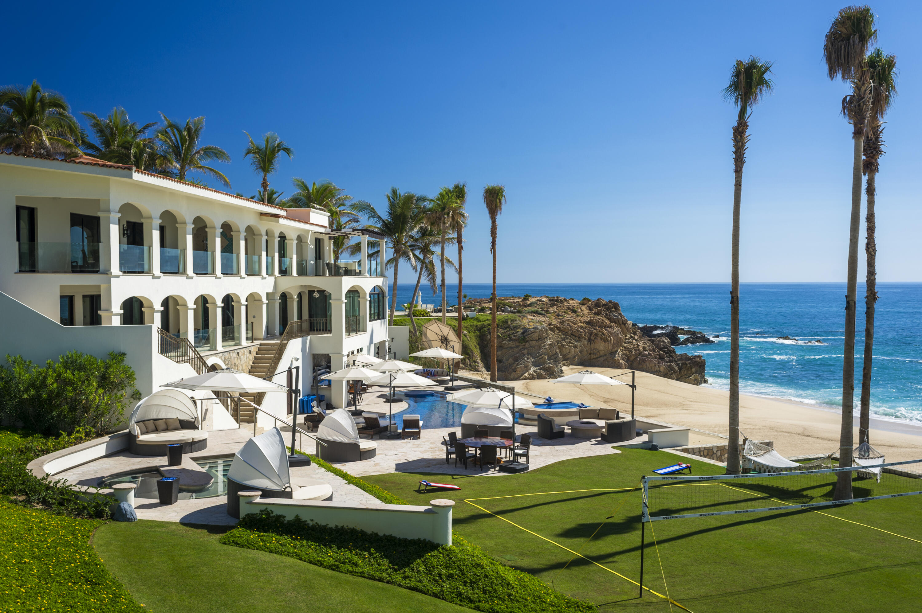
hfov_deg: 54.5
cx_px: 461
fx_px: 896
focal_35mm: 35
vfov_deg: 37.8
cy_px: 306
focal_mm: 35
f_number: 10
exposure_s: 1/160
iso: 200
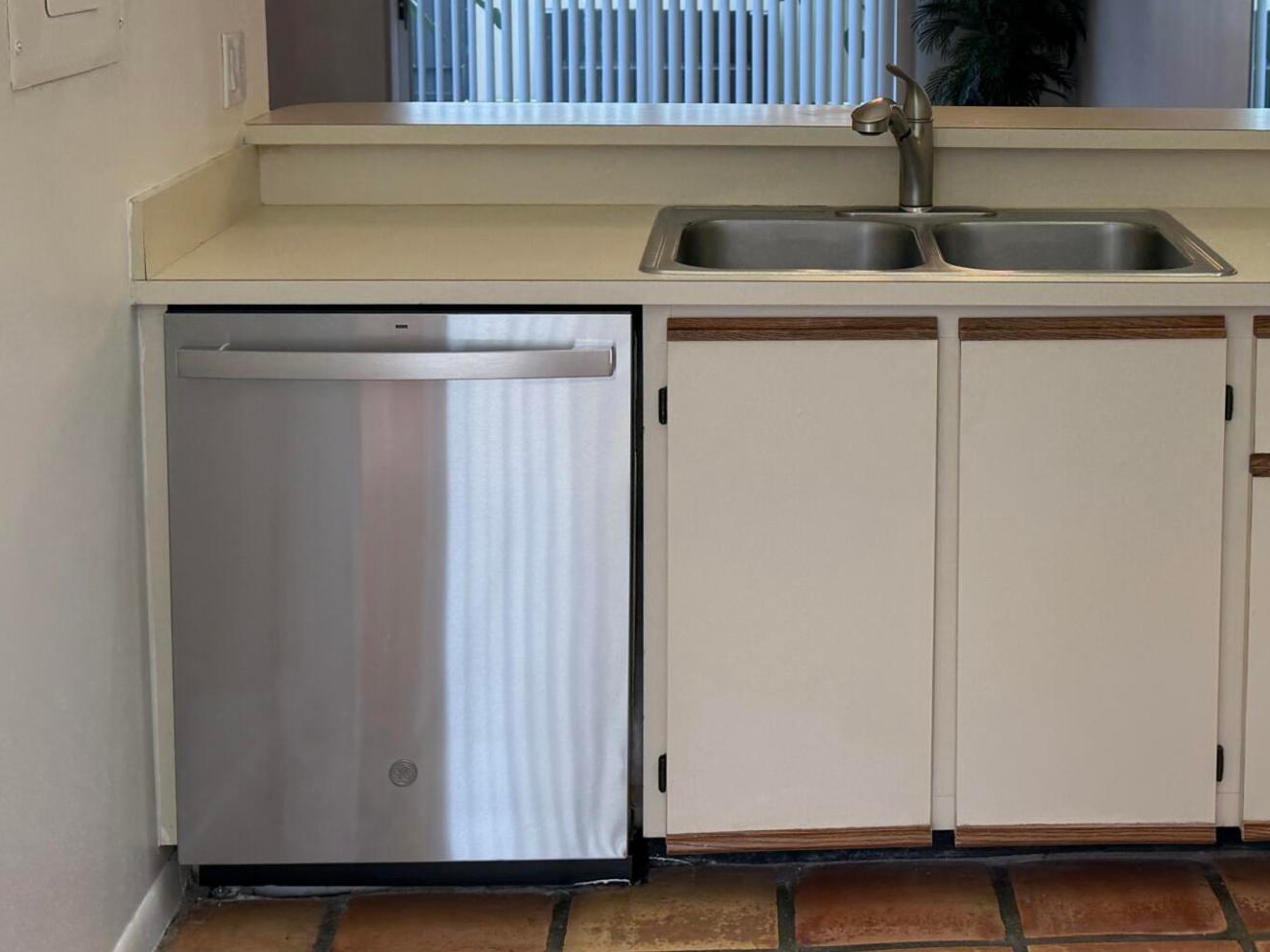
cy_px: 178
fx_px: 1944
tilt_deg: -7.7
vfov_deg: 26.9
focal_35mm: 53
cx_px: 893
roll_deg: -0.5
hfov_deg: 35.6
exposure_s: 1/267
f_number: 1.78
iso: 100
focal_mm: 6.76
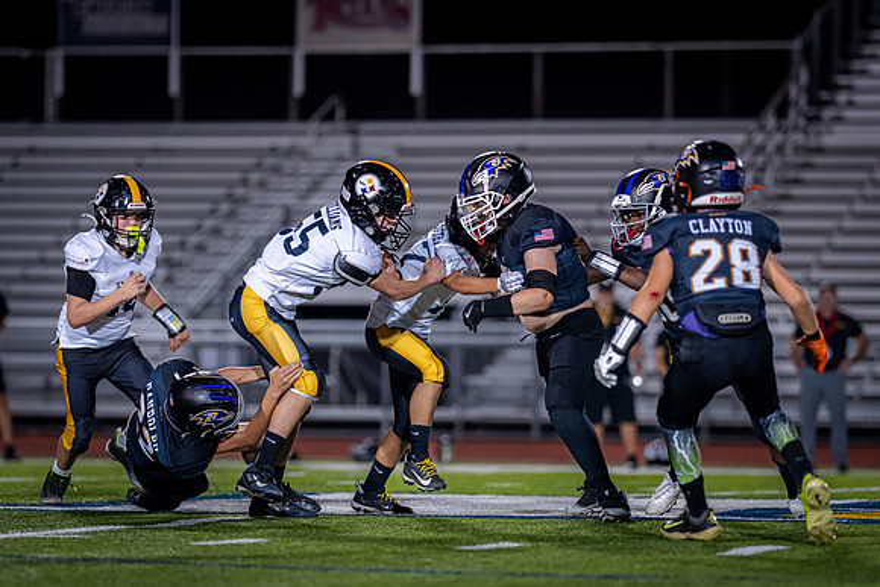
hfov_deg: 8.4
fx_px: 5984
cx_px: 443
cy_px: 312
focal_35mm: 245
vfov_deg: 5.6
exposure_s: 1/1250
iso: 1600
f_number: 1.8
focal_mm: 135
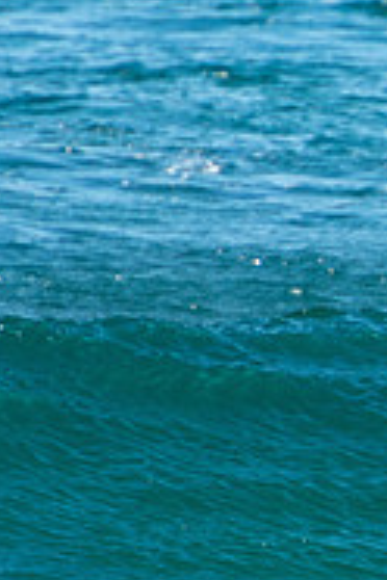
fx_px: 30184
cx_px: 765
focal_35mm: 1872
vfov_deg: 1.1
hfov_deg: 0.7
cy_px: 398
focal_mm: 400
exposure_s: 1/1250
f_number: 5.6
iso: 400
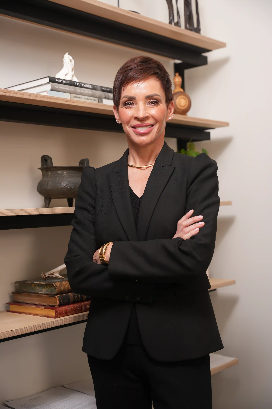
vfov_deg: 40.0
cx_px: 136
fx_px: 561
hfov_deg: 27.3
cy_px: 204
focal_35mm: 50
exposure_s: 1/125
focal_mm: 49.5
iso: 320
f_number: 3.5
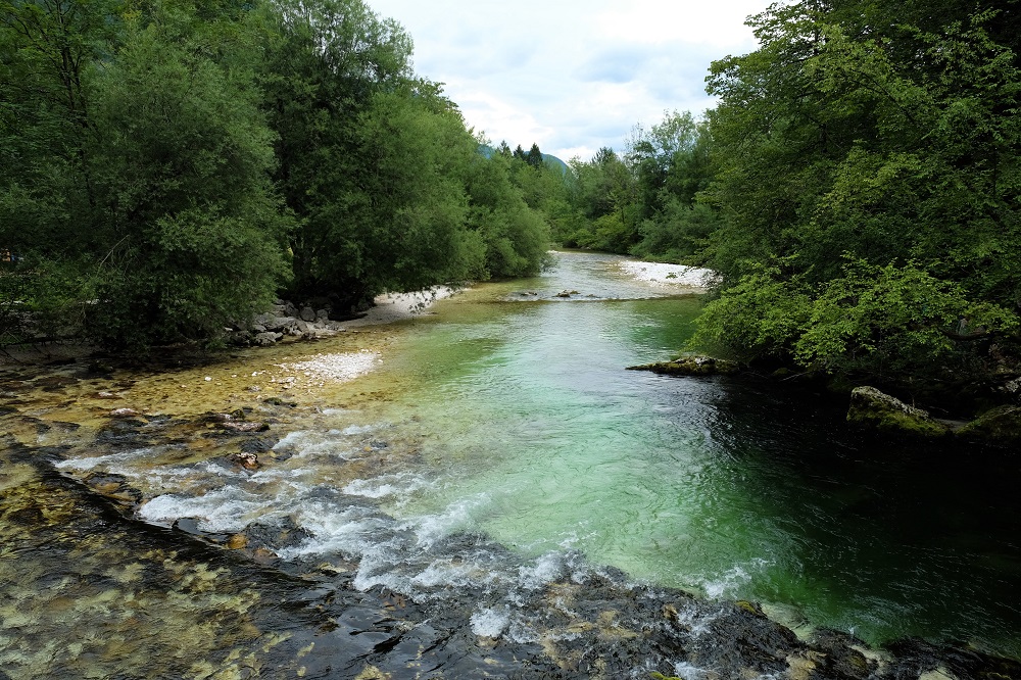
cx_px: 510
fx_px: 765
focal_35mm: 27
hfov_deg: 67.4
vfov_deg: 47.9
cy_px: 340
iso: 200
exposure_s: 1/300
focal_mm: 18
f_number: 5.6
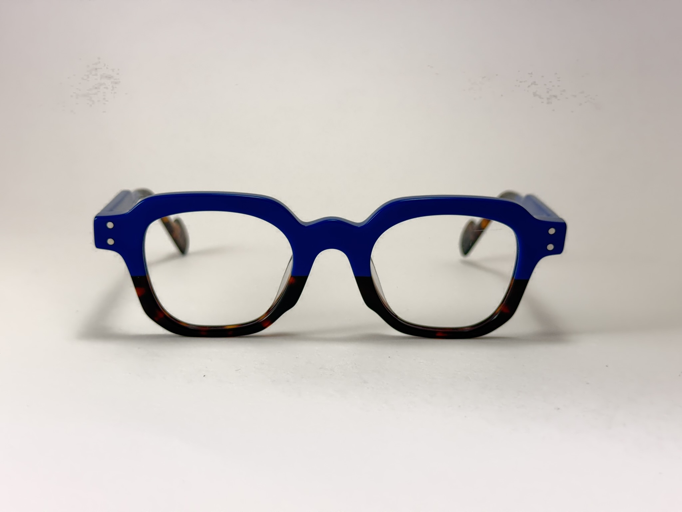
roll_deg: -1.2
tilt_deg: -8.1
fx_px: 946
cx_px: 341
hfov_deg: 39.7
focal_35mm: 48
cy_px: 256
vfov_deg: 30.3
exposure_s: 1/100
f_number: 1.78
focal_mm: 6.76
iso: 64
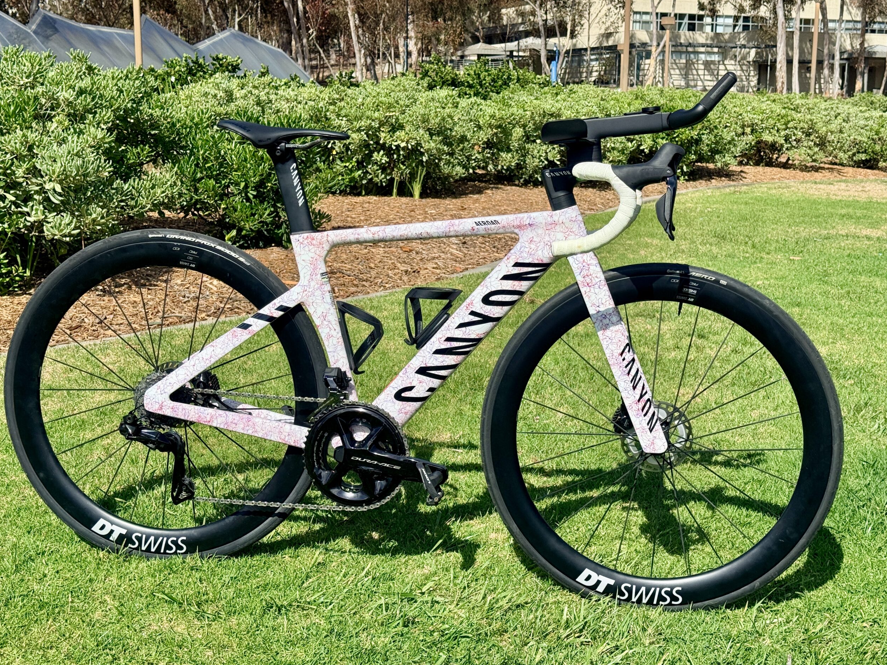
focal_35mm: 49
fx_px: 1256
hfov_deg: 38.9
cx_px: 450
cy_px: 337
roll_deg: -0.3
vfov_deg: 29.7
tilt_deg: -9.5
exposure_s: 1/8772
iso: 64
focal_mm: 6.76
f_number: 1.78
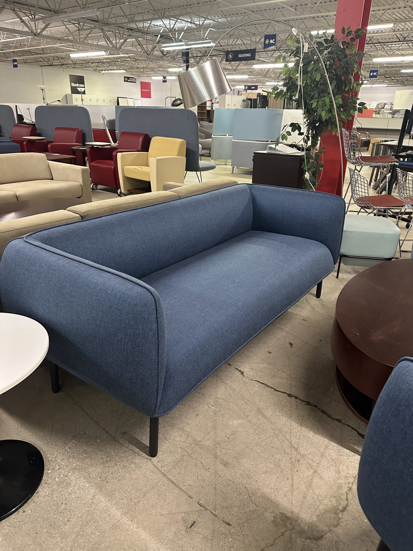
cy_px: 276
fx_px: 382
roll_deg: -1.6
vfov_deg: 71.6
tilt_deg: -23.4
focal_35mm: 24
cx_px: 206
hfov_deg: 56.8
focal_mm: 6.86
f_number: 1.78
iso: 500
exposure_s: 1/60
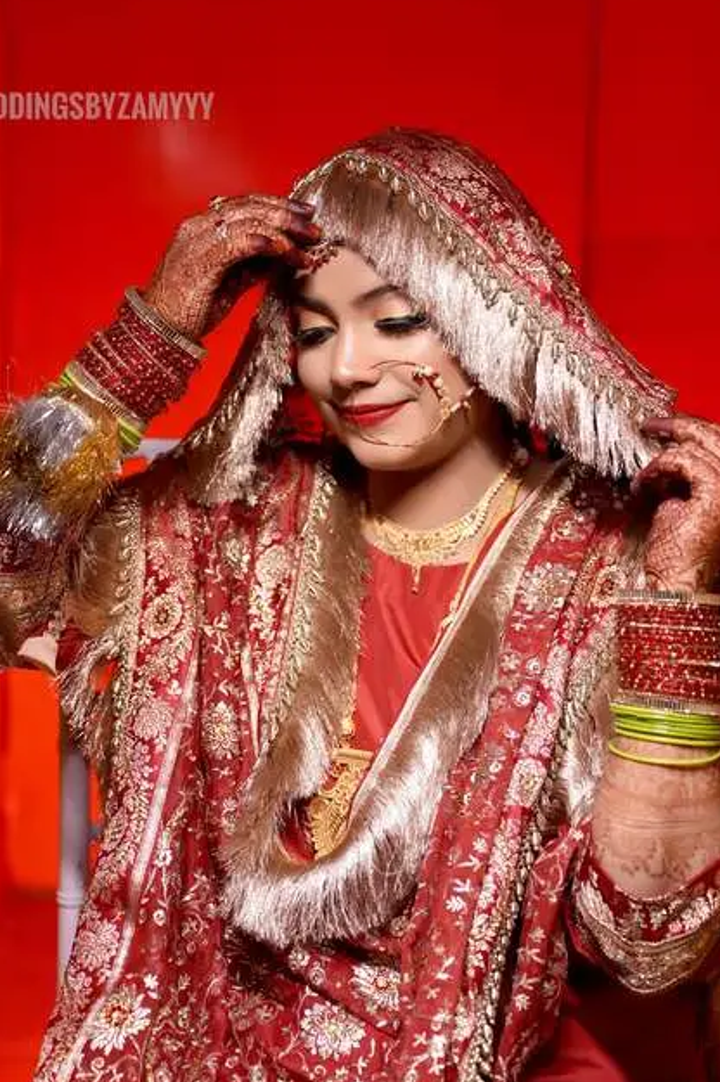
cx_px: 350
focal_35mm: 64
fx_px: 1922
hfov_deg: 21.2
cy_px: 556
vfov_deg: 31.4
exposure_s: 1/160
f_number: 2.8
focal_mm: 50
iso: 1000
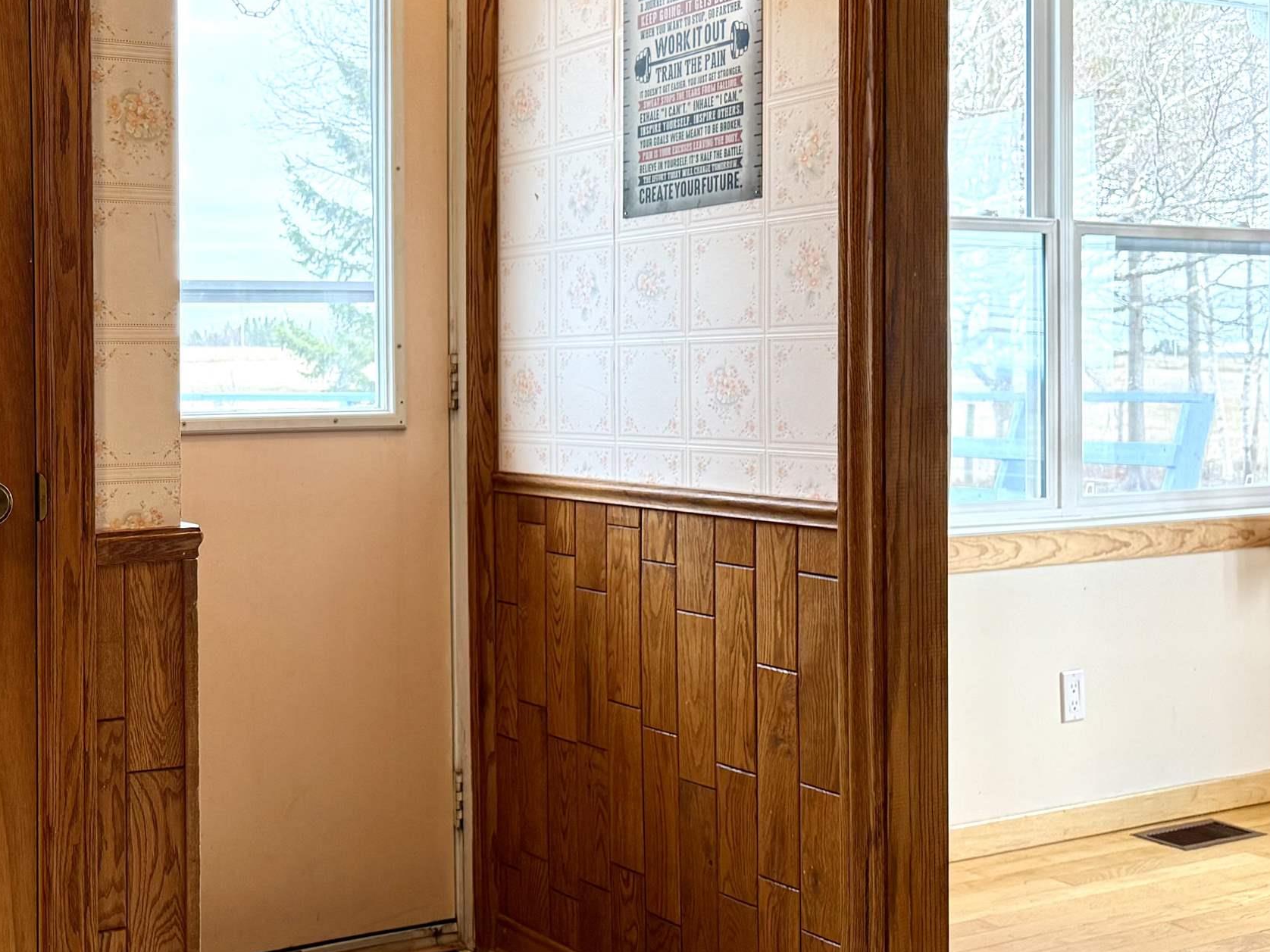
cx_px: 250
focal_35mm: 44
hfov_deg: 41.1
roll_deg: +0.7
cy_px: 397
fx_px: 1614
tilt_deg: -0.7
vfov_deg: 32.8
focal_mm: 6.76
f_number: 1.78
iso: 200
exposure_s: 1/195
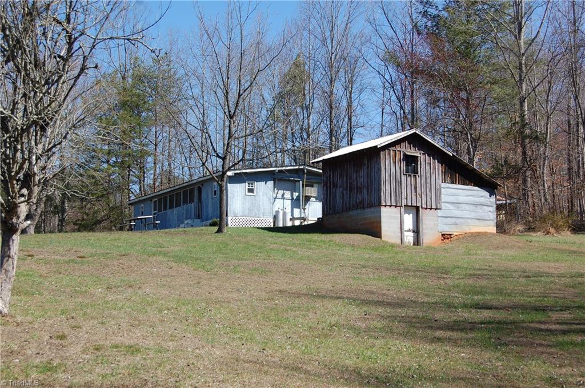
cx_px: 292
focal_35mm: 57
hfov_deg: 35.1
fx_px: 925
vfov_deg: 23.7
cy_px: 194
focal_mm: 38
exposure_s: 1/320
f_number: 9
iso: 200
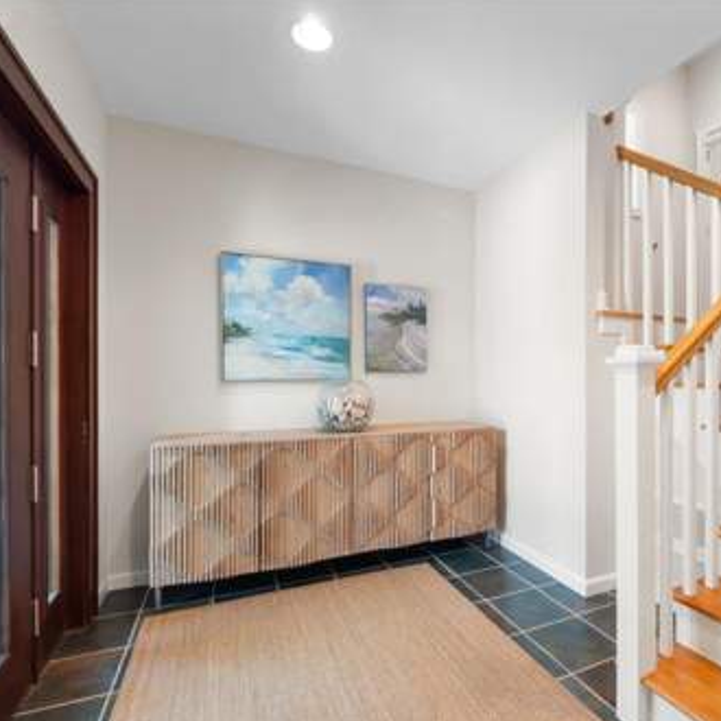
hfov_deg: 79.3
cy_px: 389
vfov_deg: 80.6
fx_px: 424
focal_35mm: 18
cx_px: 448
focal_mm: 7
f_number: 7.1
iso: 200
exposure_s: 1/3
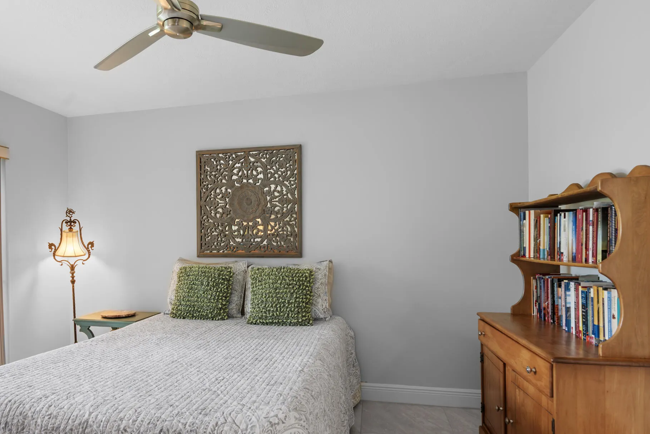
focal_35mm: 22
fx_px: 397
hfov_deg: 78.0
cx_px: 272
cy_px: 246
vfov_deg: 57.1
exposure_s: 1/3
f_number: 8
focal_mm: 16
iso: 100
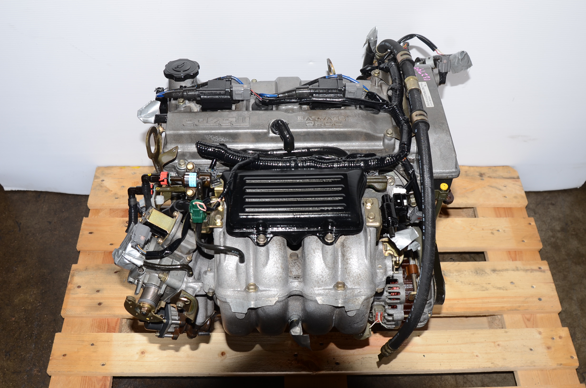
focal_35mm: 36
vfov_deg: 36.7
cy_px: 194
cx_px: 293
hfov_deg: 53.2
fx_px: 585
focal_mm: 24
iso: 100
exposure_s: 1/40
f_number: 6.3
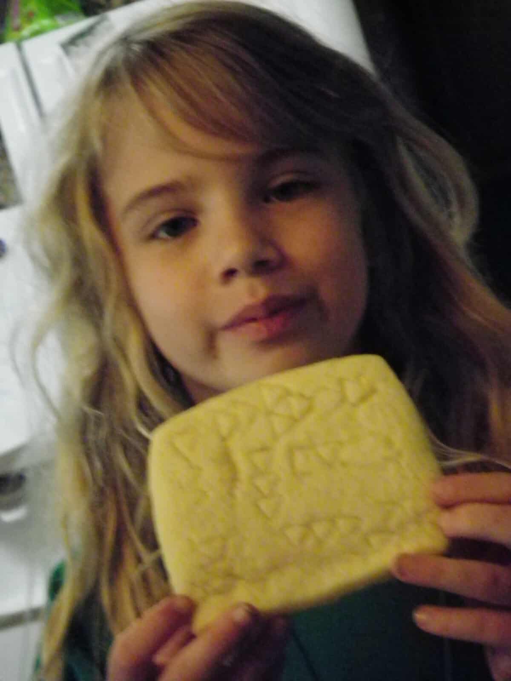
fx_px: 2756
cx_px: 256
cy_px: 340
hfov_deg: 10.6
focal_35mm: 140
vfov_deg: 14.1
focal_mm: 25
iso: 800
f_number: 5.5
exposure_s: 1/15
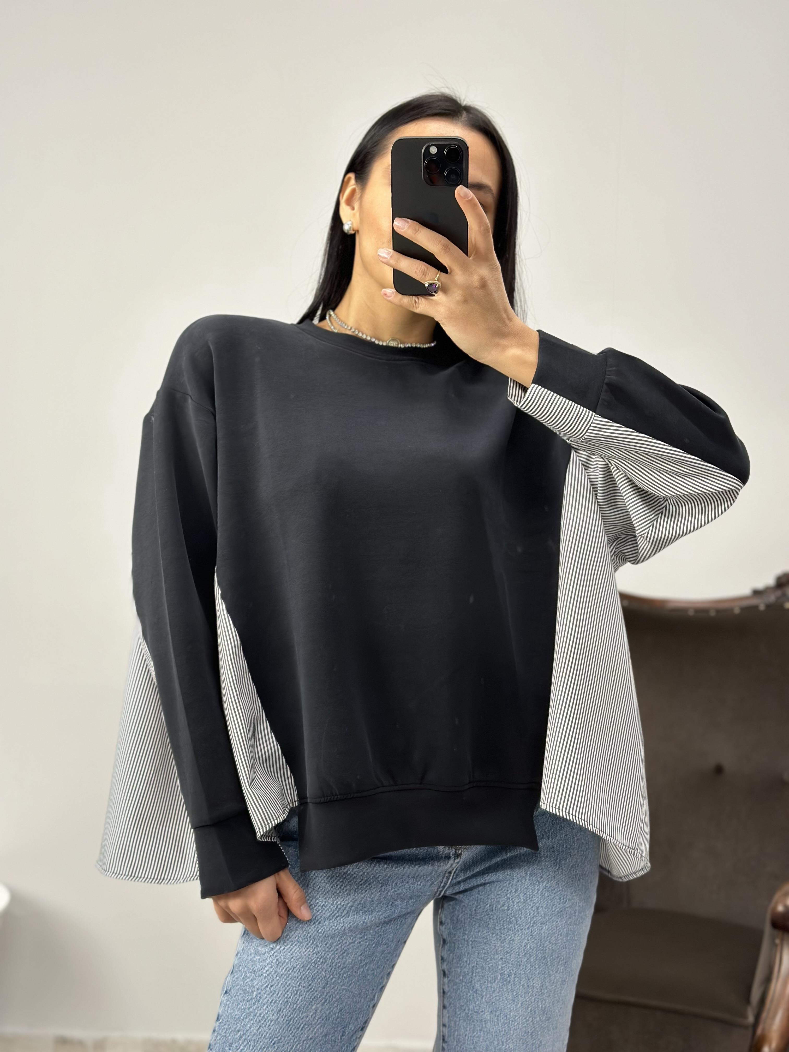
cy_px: 526
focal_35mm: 48
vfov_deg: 39.7
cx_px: 394
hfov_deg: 30.3
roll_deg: -0.8
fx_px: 1459
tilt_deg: -28.1
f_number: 1.78
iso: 125
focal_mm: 6.86
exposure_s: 1/50
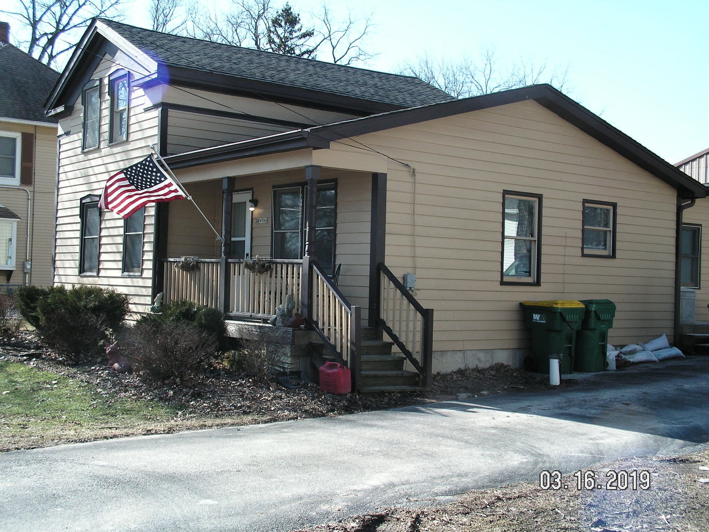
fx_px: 922
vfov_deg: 32.2
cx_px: 354
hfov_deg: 42.1
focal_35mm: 45
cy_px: 266
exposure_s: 1/320
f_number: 3.2
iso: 50
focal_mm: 7.6
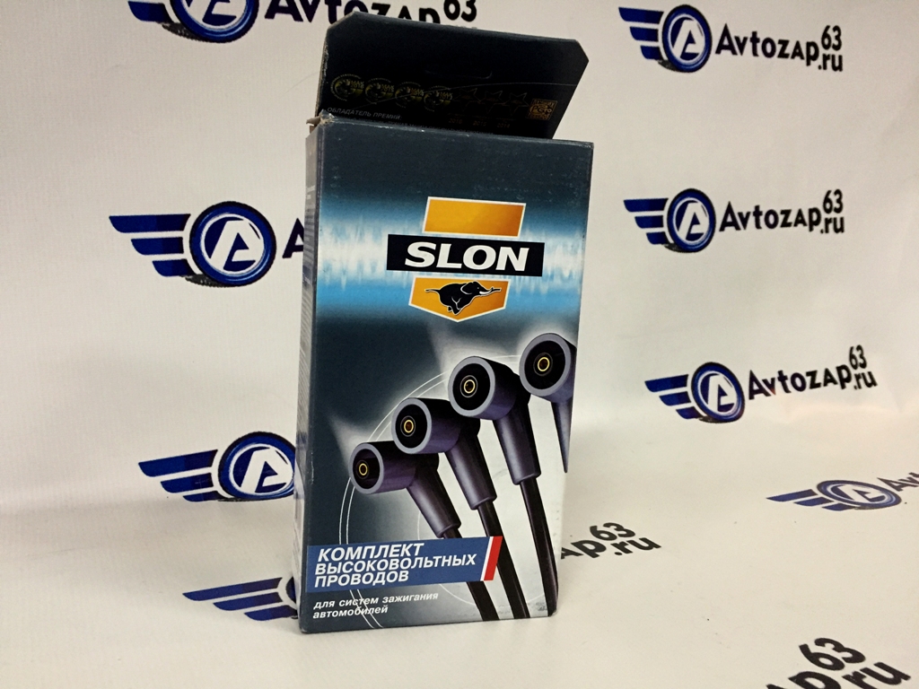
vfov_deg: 48.2
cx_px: 460
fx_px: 770
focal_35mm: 29
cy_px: 344
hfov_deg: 61.7
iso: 200
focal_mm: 4.15
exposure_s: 1/33
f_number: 2.2
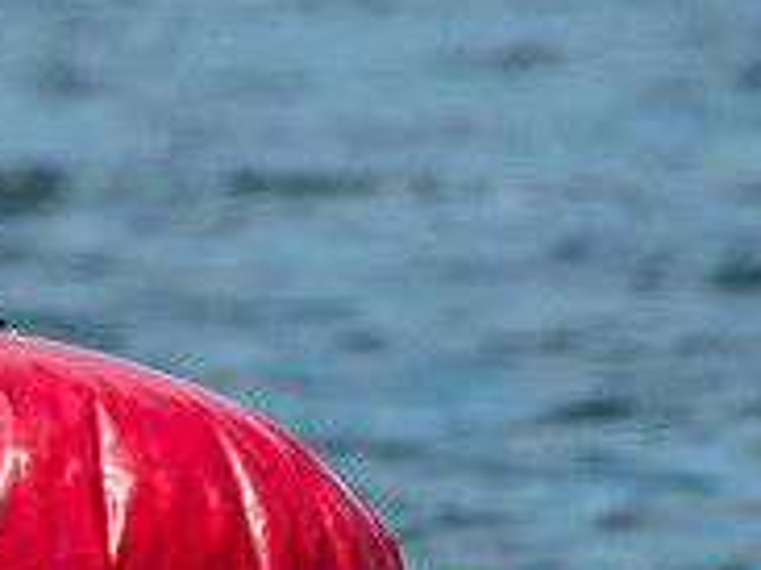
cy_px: 626
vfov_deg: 1.1
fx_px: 30186
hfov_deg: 1.4
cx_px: -87
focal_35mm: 1374
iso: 320
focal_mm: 300
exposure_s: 1/2000
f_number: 5.6
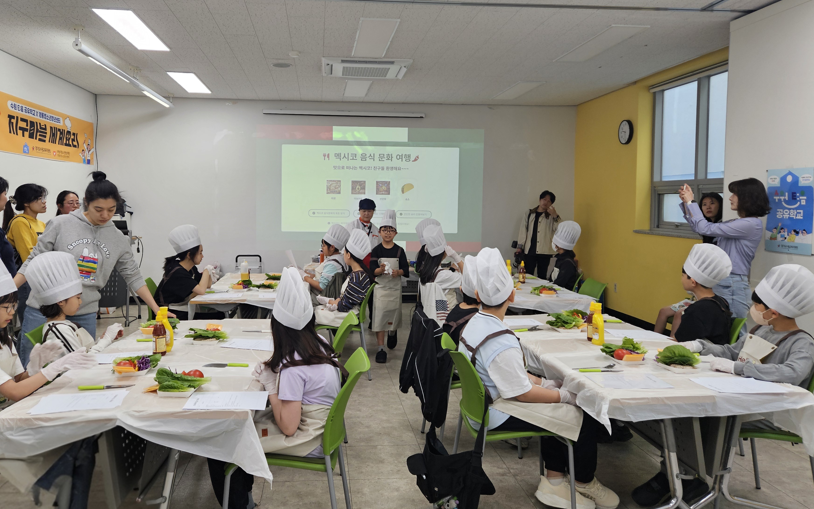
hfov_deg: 66.4
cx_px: 377
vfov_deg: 44.4
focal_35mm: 28
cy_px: 219
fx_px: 621
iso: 80
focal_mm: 5.4
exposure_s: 1/120
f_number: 1.8
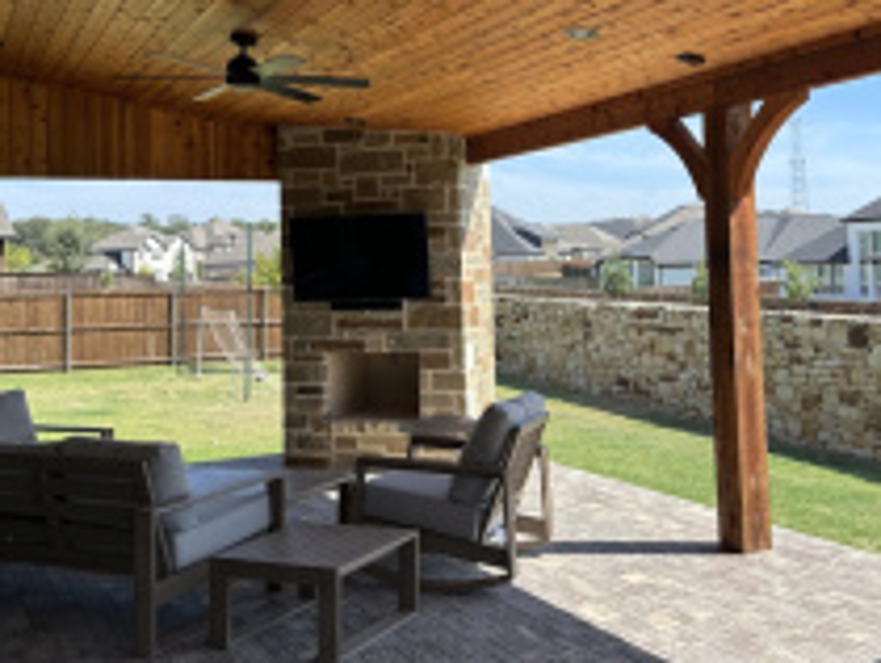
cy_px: 212
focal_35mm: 40
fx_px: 1019
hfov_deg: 46.6
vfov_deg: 35.6
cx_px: 512
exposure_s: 1/1812
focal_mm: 6.86
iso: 80
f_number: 1.78
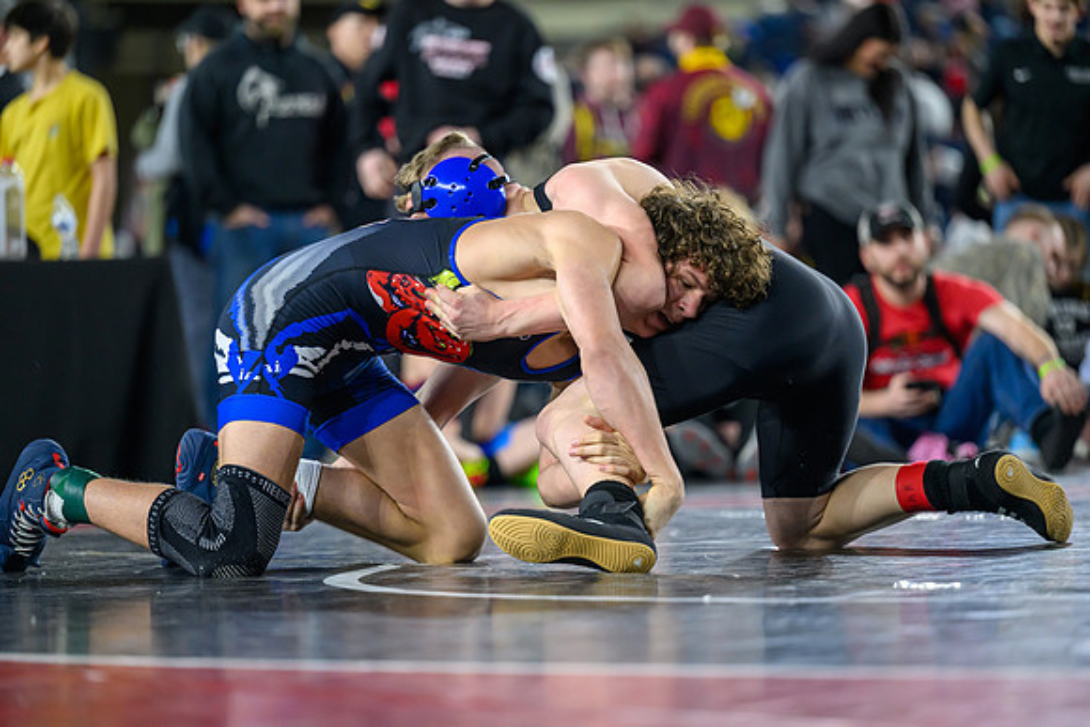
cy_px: 364
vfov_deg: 8.3
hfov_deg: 12.4
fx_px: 4997
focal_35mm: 165
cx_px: 545
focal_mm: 165
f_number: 2.8
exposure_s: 1/800
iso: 2500
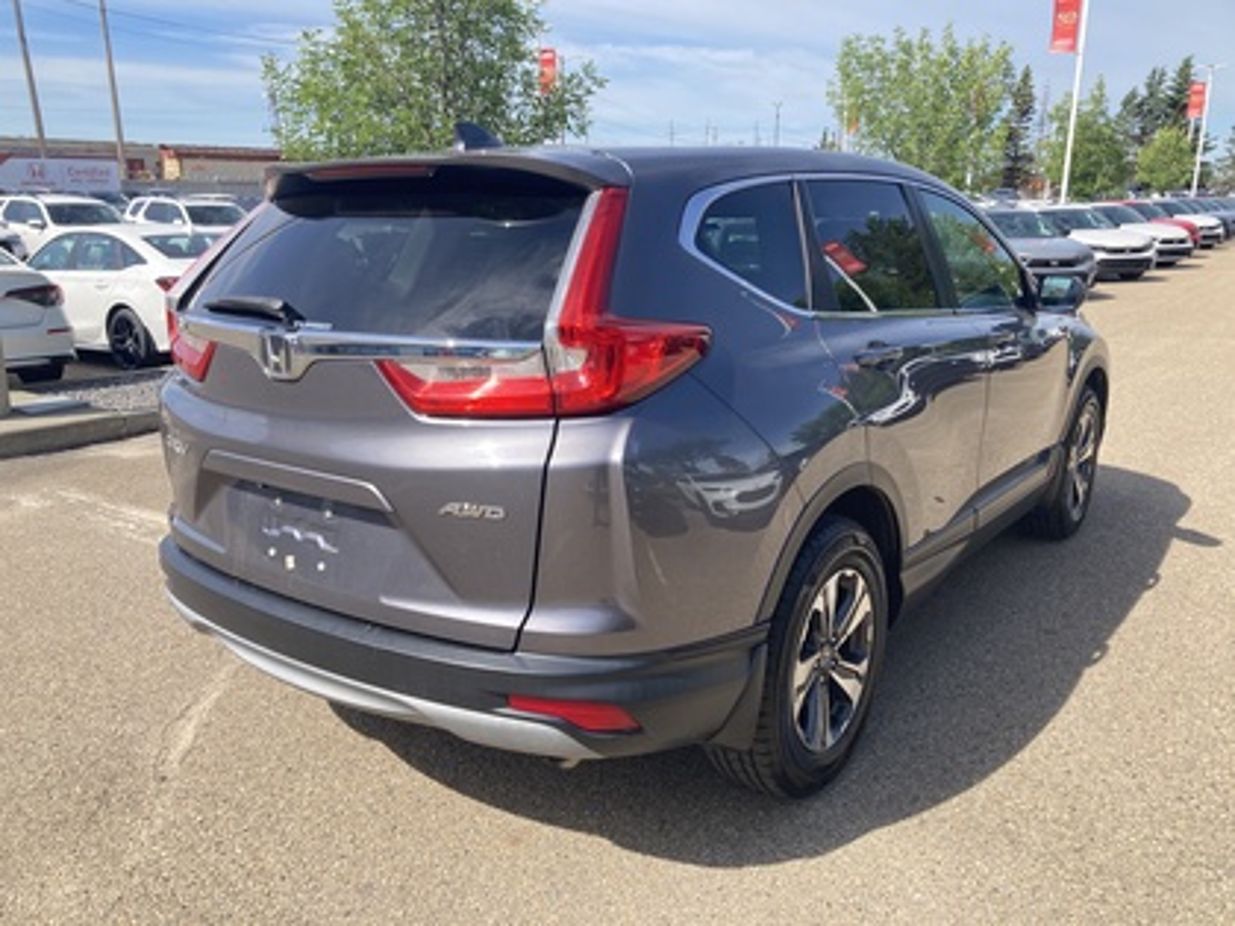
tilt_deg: -15.9
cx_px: 618
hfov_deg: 63.4
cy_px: 463
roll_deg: -0.7
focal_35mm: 28
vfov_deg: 49.7
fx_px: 999
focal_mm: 3.99
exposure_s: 1/906
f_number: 1.8
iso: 20
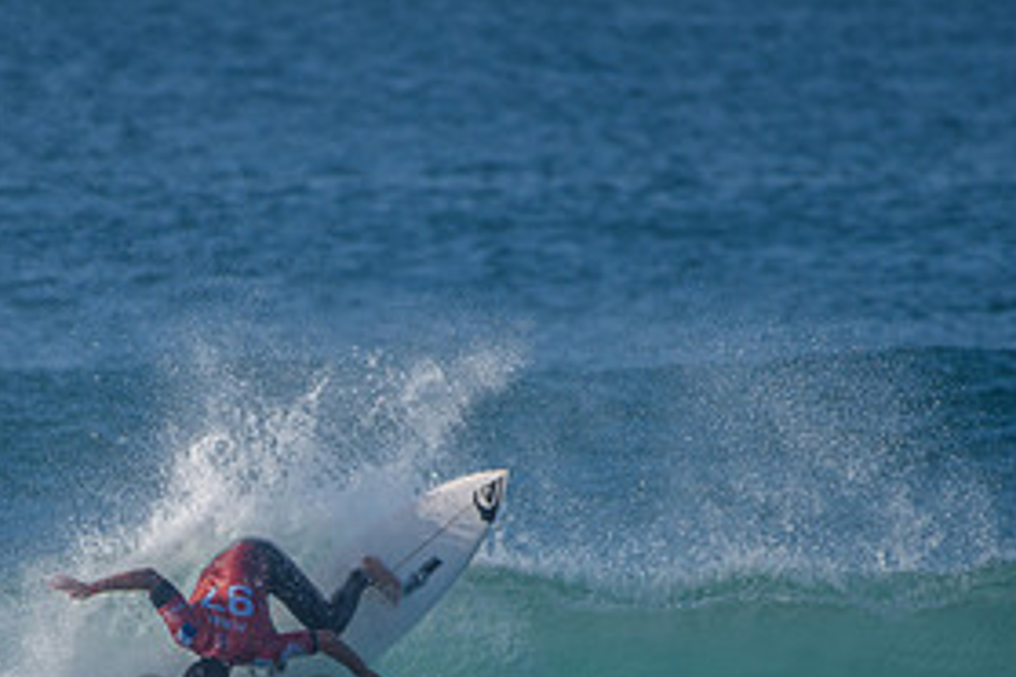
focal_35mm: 1121
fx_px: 31635
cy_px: 667
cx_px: 283
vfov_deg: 1.2
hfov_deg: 1.8
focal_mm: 500
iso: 320
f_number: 5.6
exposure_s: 1/2000
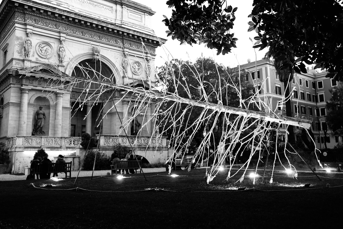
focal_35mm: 32
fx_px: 305
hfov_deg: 58.7
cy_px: 102
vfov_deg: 41.1
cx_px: 168
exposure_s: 1/60
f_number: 2
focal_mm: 15
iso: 400
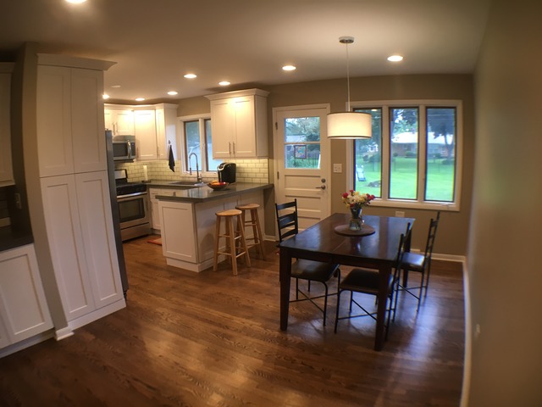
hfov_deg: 61.7
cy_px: 204
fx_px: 454
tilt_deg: -9.0
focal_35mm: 29
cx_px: 271
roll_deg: +1.6
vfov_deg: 48.2
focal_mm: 4.15
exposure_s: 1/30
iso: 64
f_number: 2.2
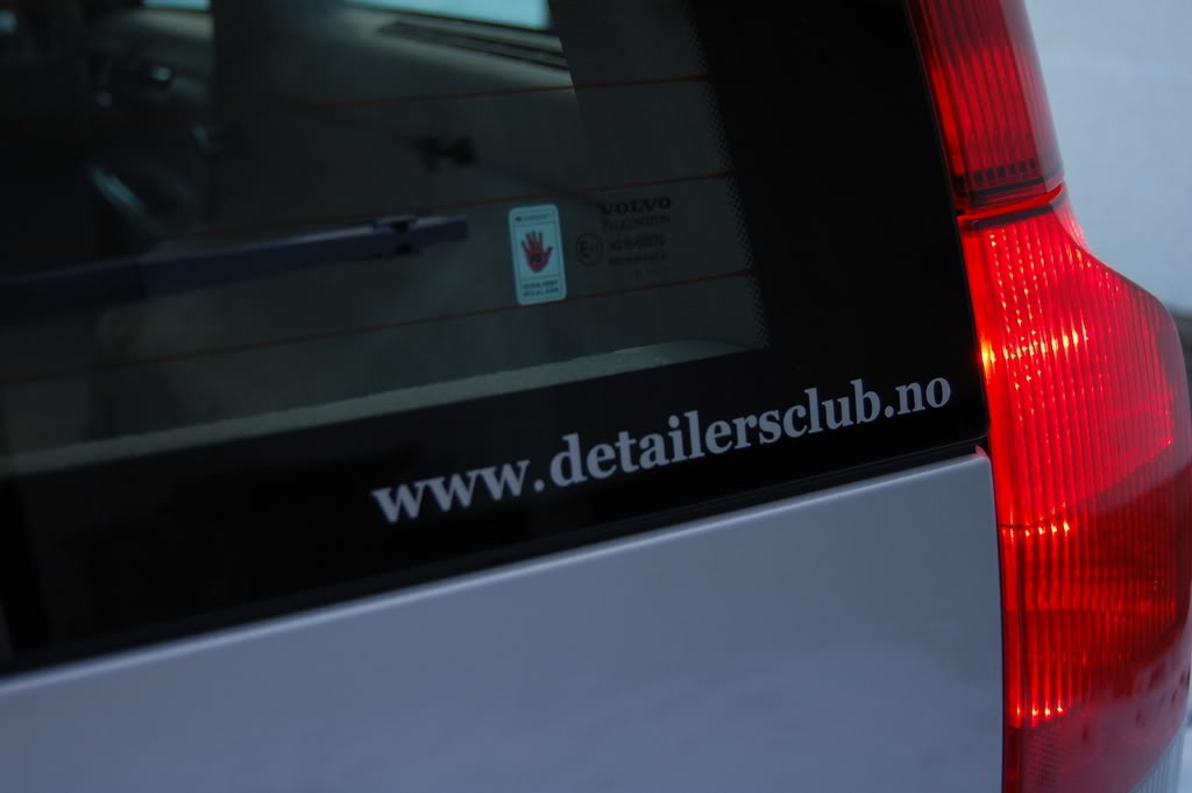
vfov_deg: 25.7
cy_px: 396
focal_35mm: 52
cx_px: 596
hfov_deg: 37.9
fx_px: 1737
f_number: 4.8
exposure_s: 1/80
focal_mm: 35
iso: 200
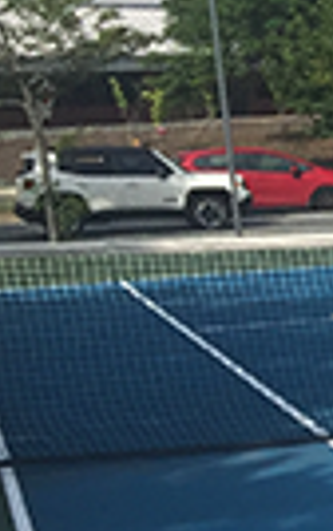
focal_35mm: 147
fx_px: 2130
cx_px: 1201
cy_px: 353
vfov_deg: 14.2
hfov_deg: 7.2
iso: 32
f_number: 2.2
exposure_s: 1/2198
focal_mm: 4.15
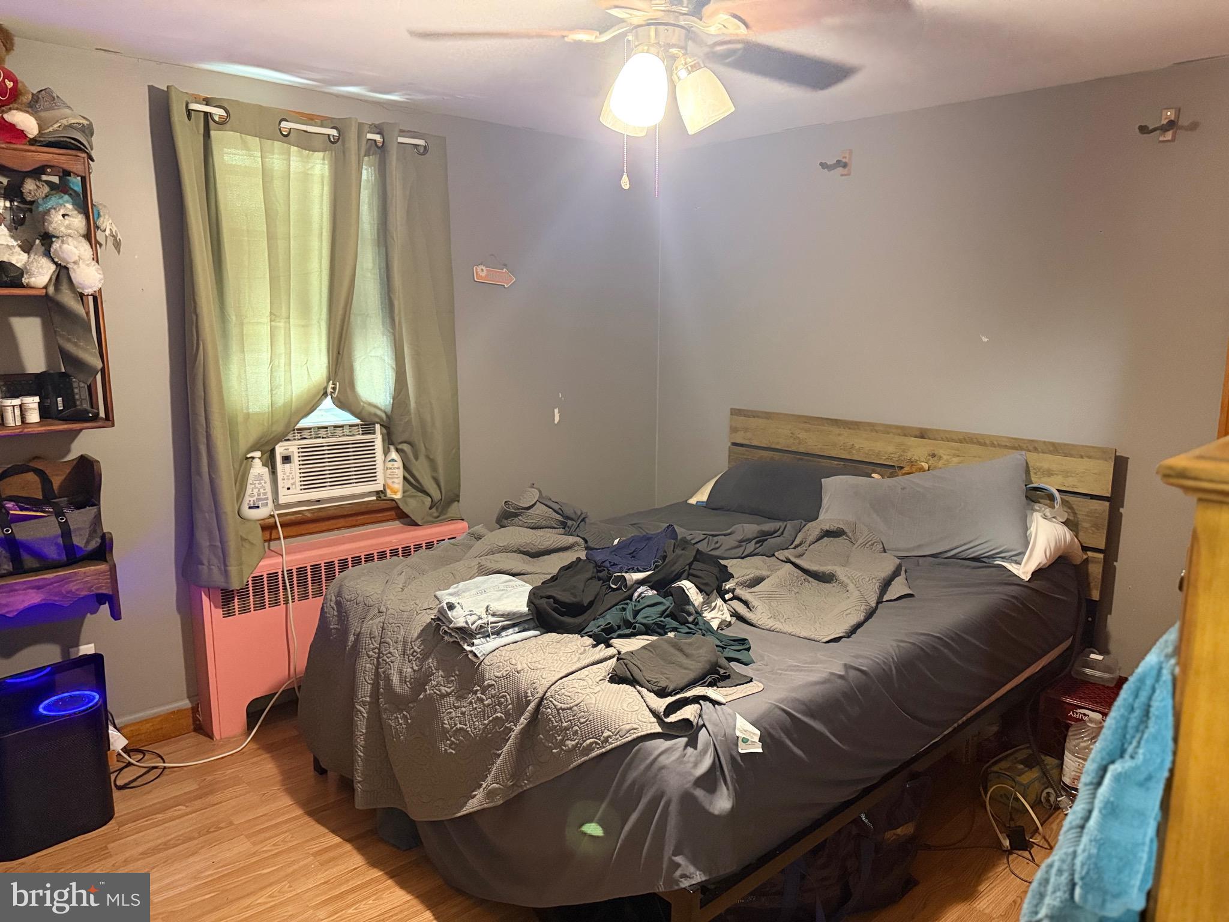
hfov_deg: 71.6
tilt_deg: -10.1
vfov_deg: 56.8
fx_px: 852
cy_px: 461
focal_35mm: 24
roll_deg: +0.6
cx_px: 614
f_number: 1.78
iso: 800
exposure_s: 1/30
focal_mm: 6.76
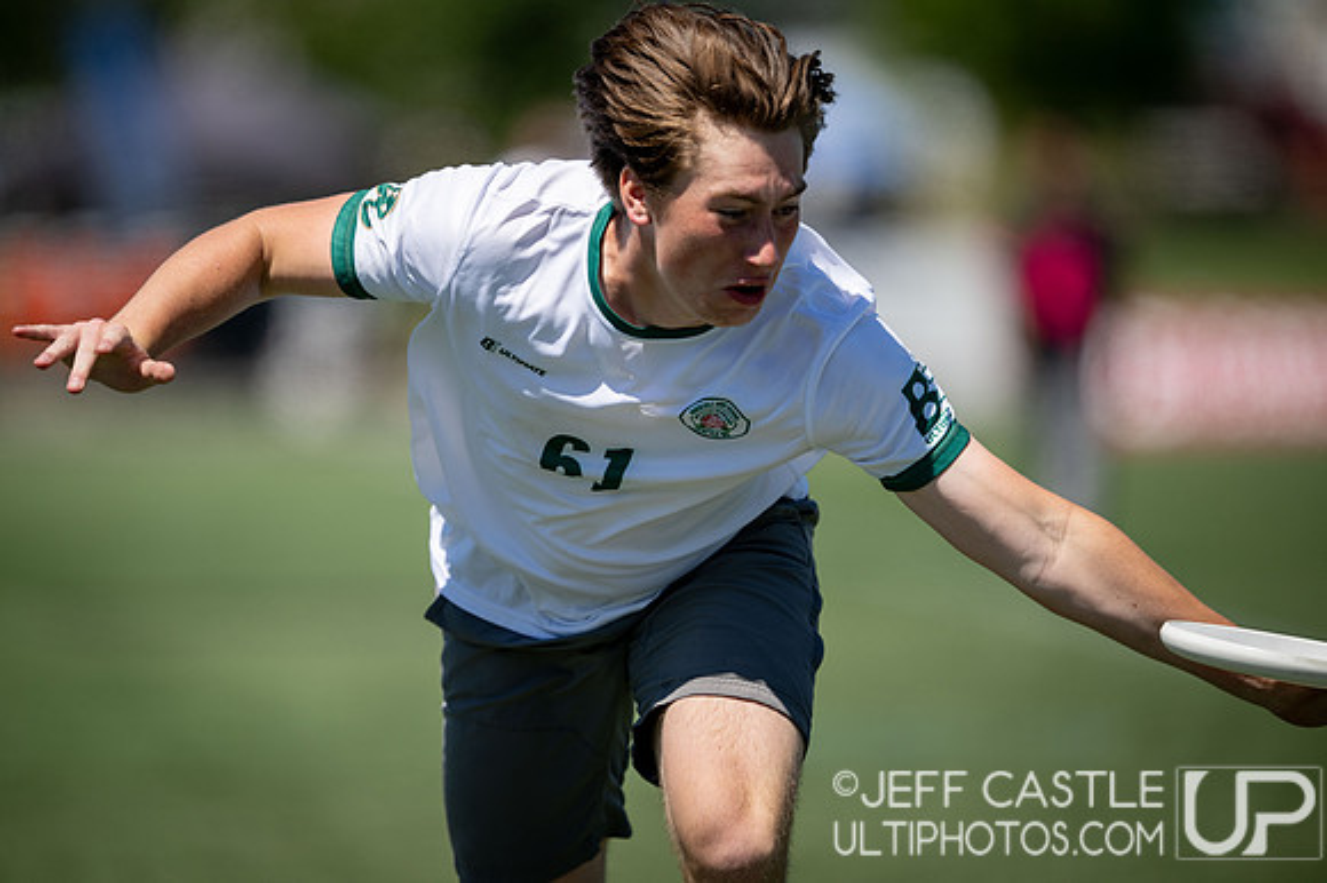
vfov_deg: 3.4
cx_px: 664
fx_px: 14753
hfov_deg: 5.2
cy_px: 441
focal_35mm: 400
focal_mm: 400
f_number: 2.8
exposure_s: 1/4000
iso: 64
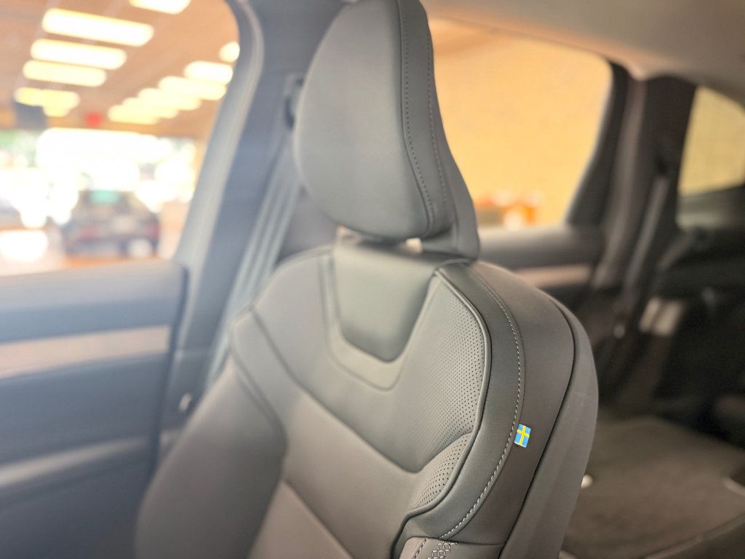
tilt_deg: -9.7
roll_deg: -0.4
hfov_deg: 71.6
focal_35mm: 24
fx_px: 517
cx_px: 372
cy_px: 280
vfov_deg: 56.8
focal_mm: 6.76
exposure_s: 1/60
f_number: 1.78
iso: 800
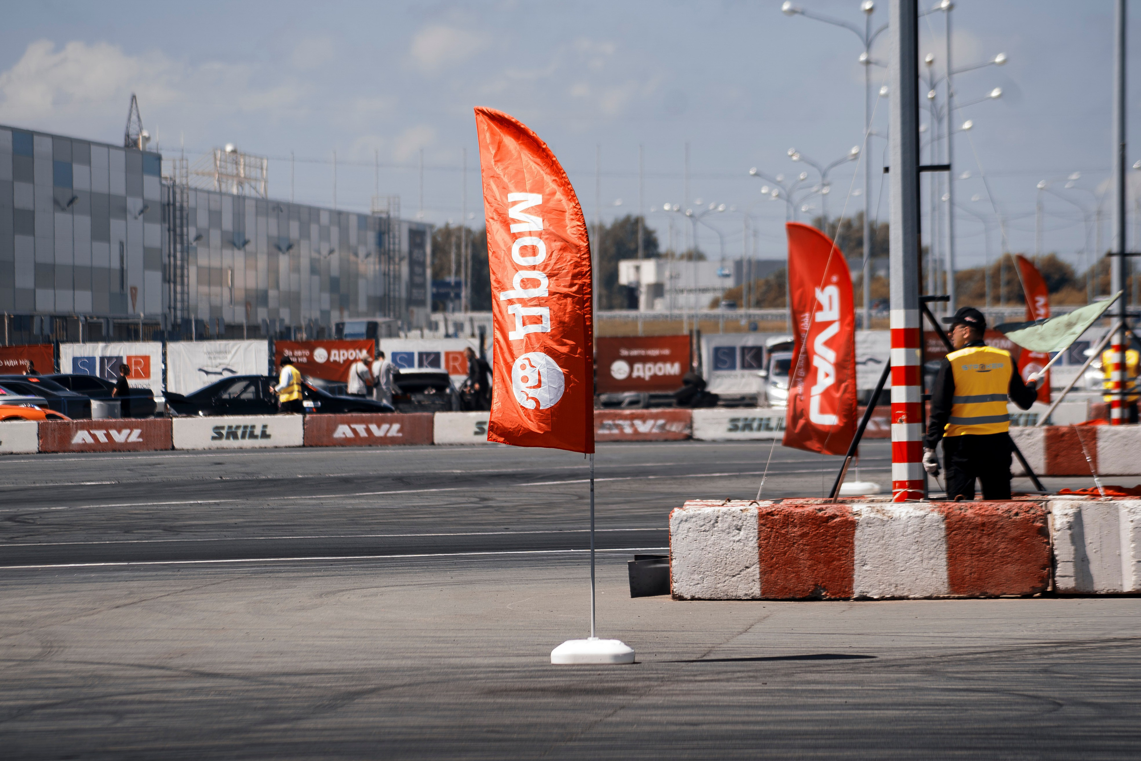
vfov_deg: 5.1
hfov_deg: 7.6
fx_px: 8557
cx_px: 570
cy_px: 380
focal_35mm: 270
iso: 100
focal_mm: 180
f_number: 7.1
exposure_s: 1/125
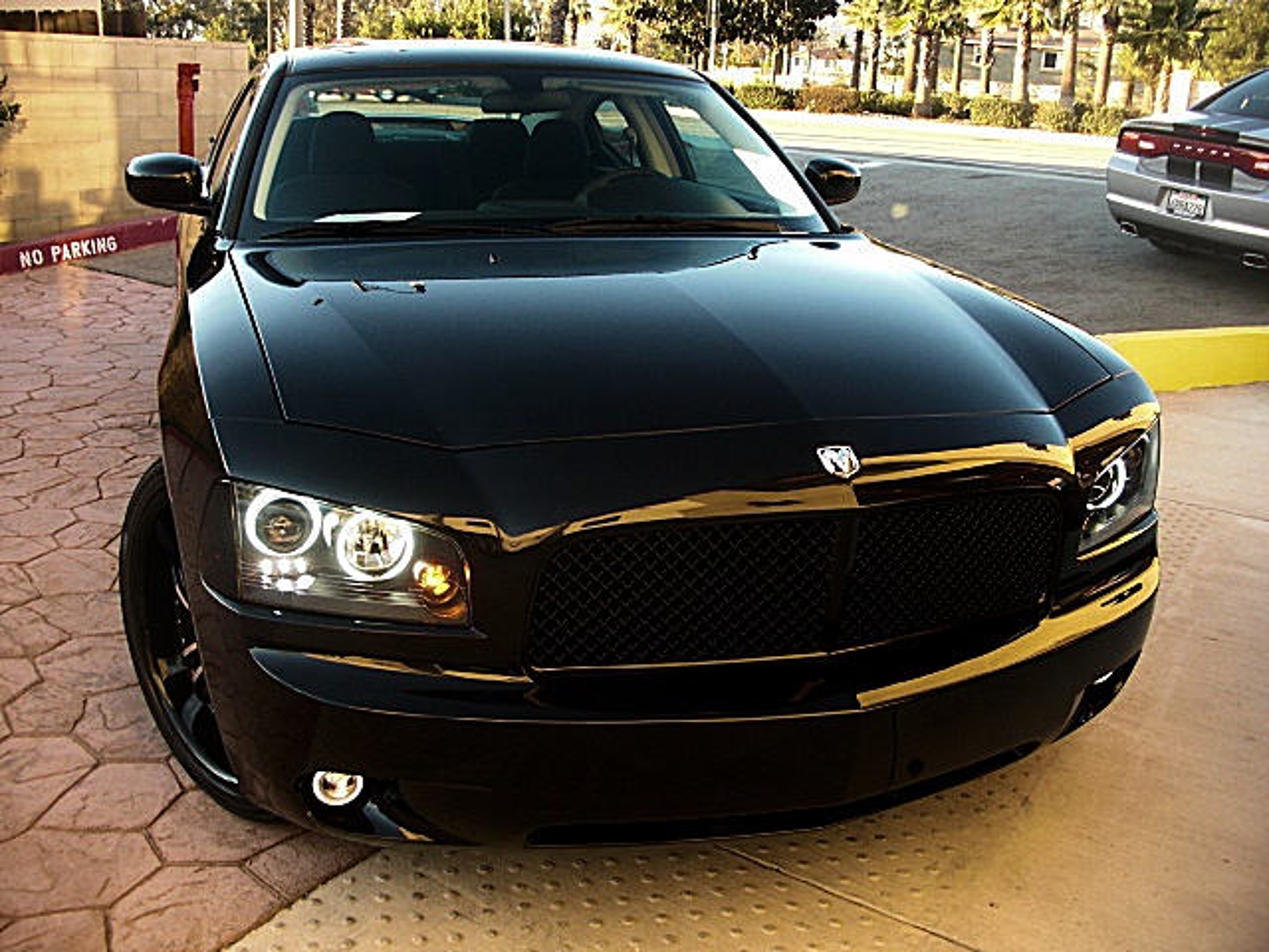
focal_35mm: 36
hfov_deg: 51.4
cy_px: 476
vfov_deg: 39.7
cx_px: 634
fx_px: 1320
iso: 100
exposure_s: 1/80
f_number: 2.8
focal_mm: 6.3
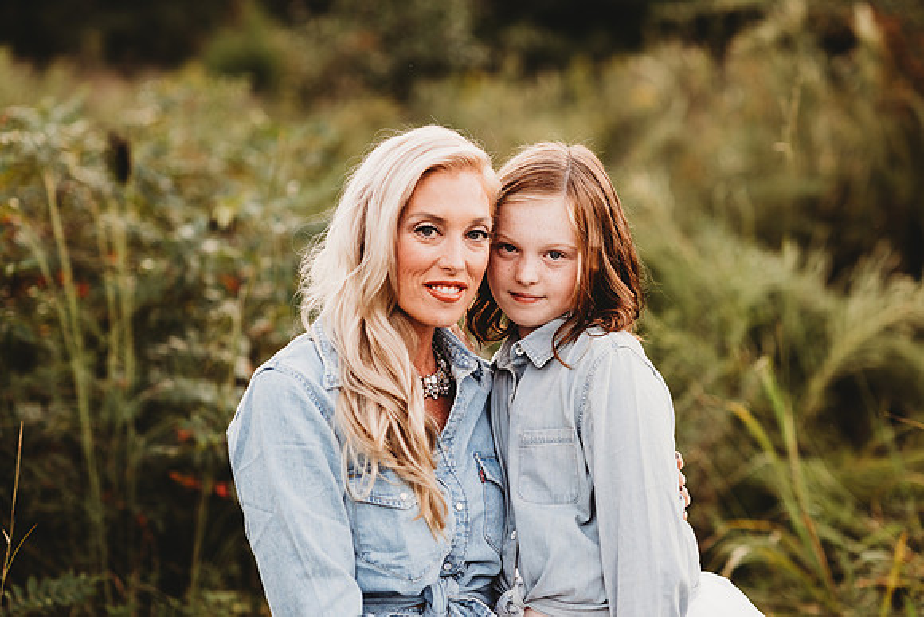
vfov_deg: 16.1
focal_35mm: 85
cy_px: 308
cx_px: 462
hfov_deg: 23.9
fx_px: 2182
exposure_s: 1/200
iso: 125
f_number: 2.2
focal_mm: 85
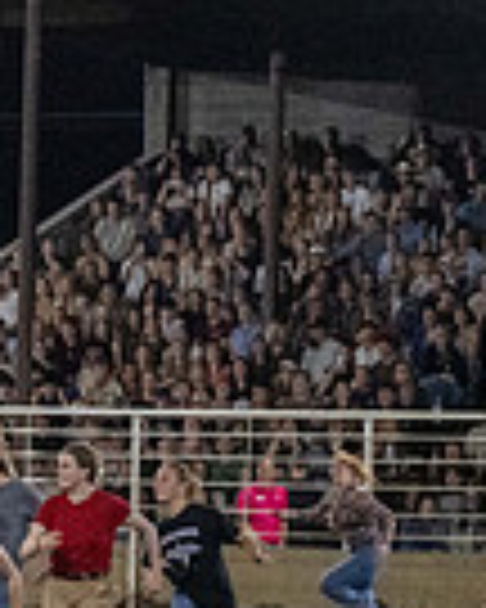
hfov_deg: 5.7
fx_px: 4765
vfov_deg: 7.3
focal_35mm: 265
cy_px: 657
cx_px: -576
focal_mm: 56
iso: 5000
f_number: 2.8
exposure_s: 1/640
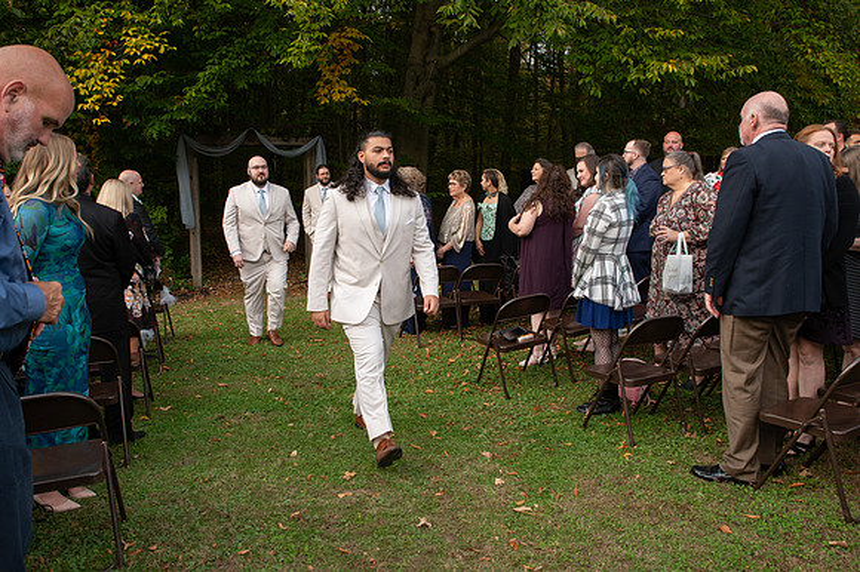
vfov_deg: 45.9
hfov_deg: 64.9
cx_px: 411
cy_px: 272
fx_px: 675
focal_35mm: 28
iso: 400
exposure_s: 1/200
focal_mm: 24
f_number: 6.3
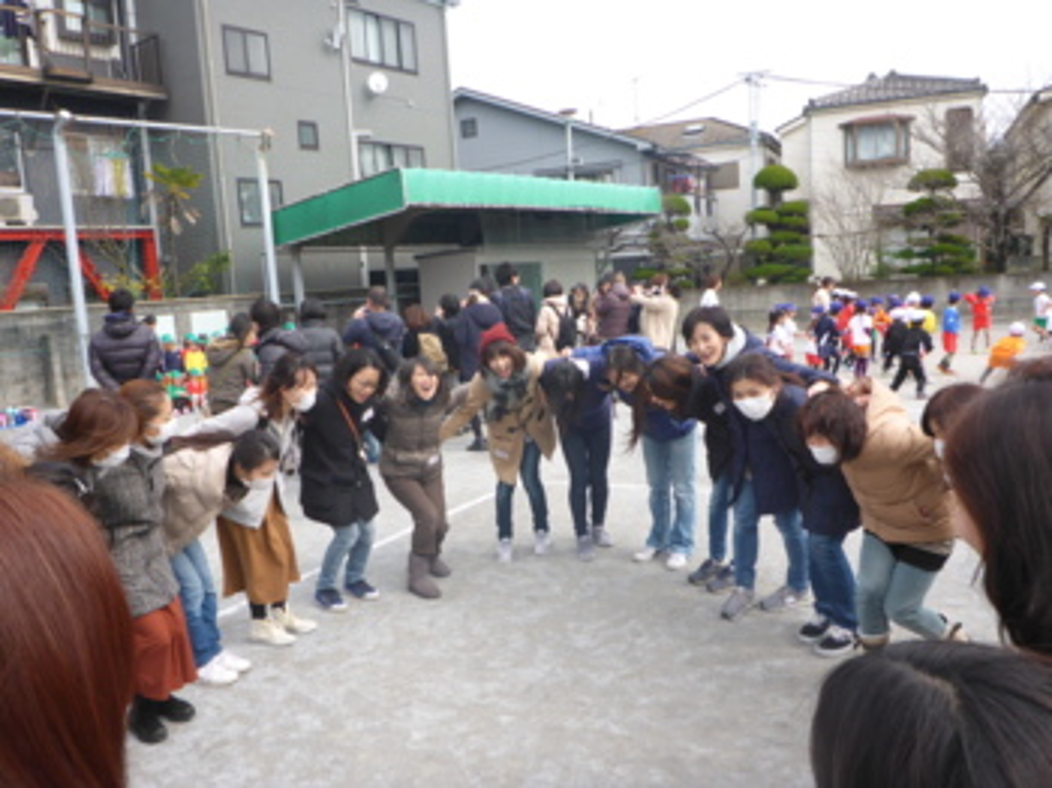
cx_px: 526
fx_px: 850
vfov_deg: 49.7
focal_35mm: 28
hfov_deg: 63.5
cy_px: 394
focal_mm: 4.9
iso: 100
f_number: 3.3
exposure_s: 1/500
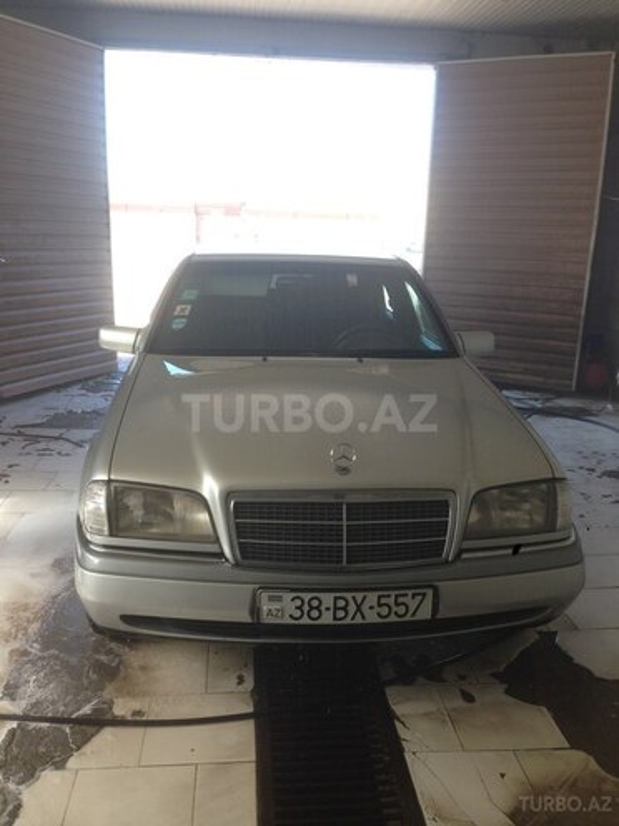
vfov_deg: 55.4
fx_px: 787
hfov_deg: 42.9
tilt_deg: -11.2
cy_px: 413
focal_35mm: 33
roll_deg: -1.0
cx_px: 310
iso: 64
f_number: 2.4
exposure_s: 1/120
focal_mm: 4.12
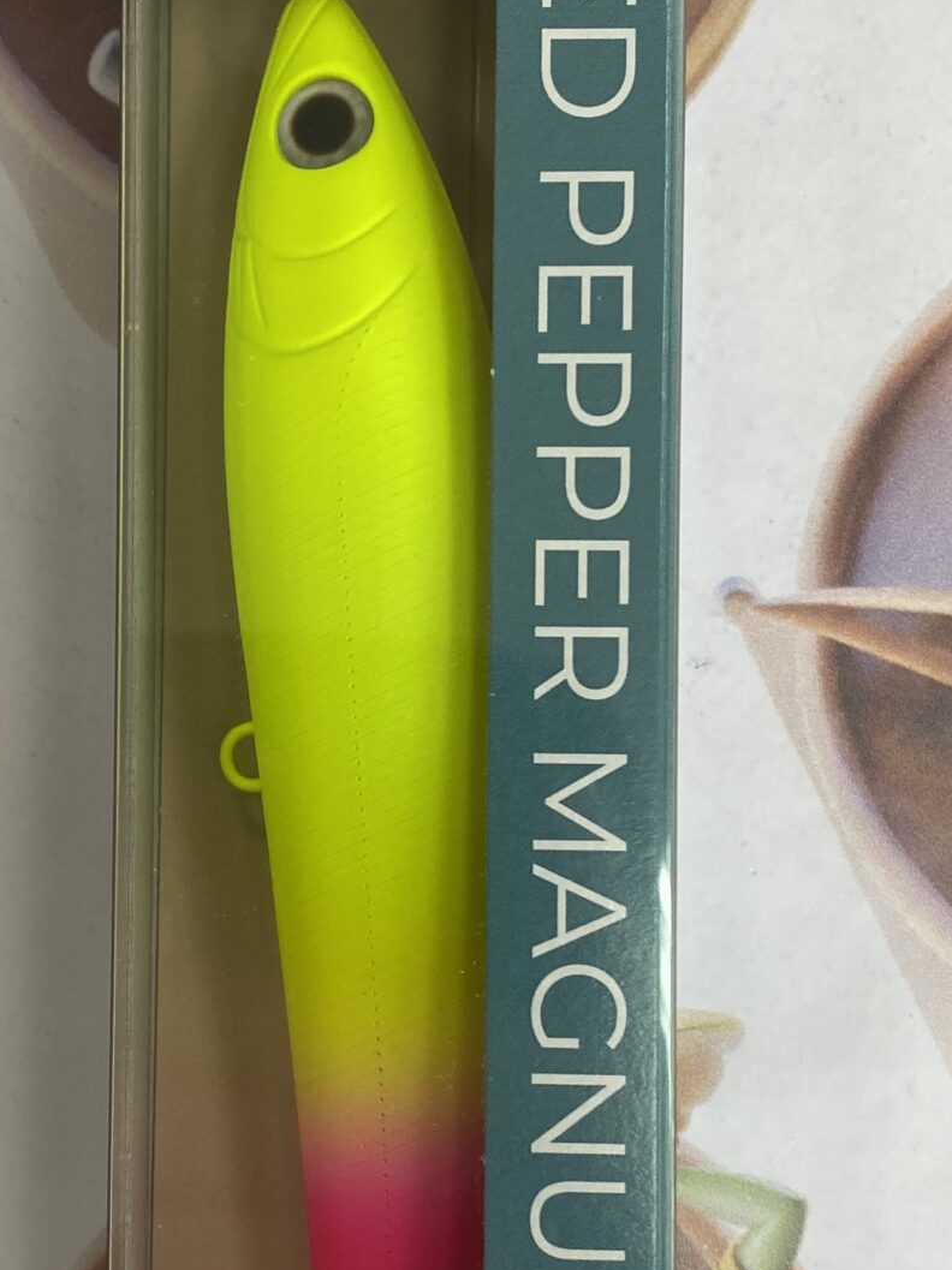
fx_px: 2312
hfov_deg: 23.2
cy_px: 709
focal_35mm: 63
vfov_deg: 30.7
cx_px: 356
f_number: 1.8
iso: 80
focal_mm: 4.25
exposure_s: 1/120
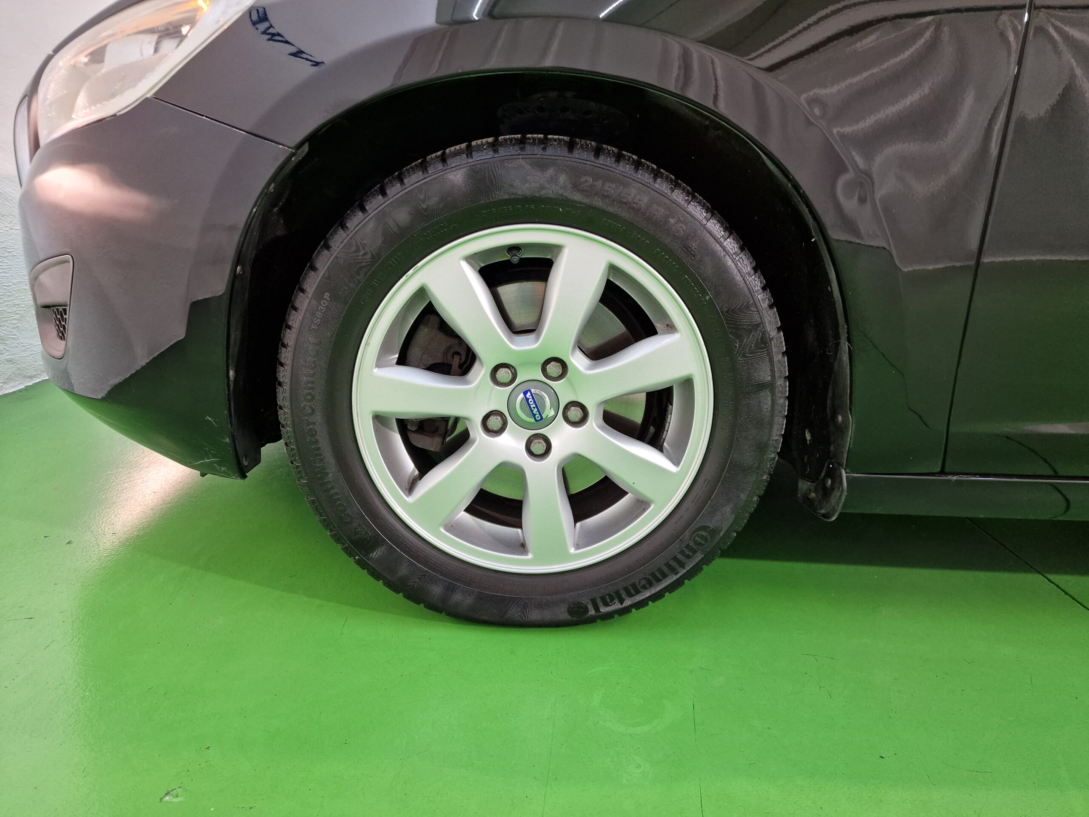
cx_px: 544
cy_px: 408
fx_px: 724
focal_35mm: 23
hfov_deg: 73.9
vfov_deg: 58.9
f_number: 1.8
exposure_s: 1/100
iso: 250
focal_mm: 6.4
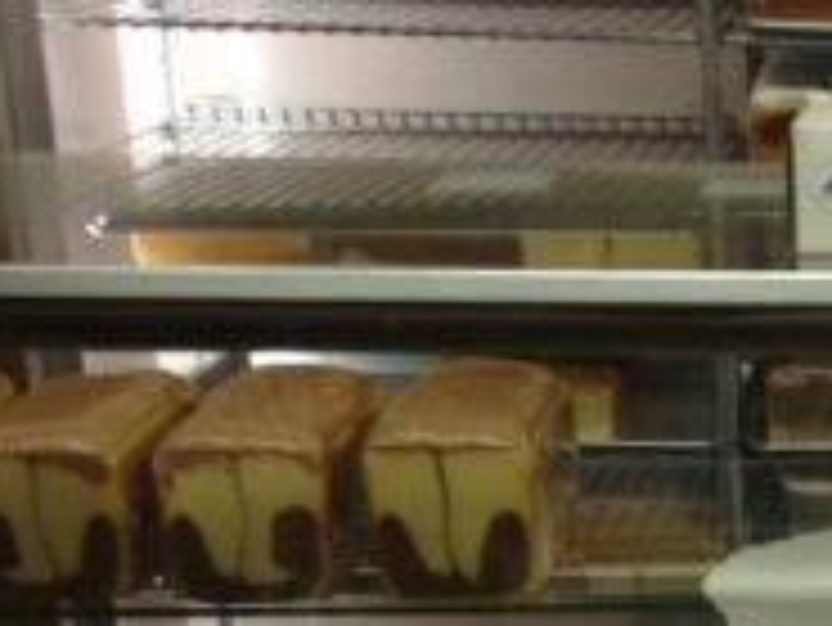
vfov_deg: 12.8
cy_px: 685
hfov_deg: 16.2
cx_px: 1124
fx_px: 2742
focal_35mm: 114
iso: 50
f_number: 2.4
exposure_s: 1/24
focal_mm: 4.12
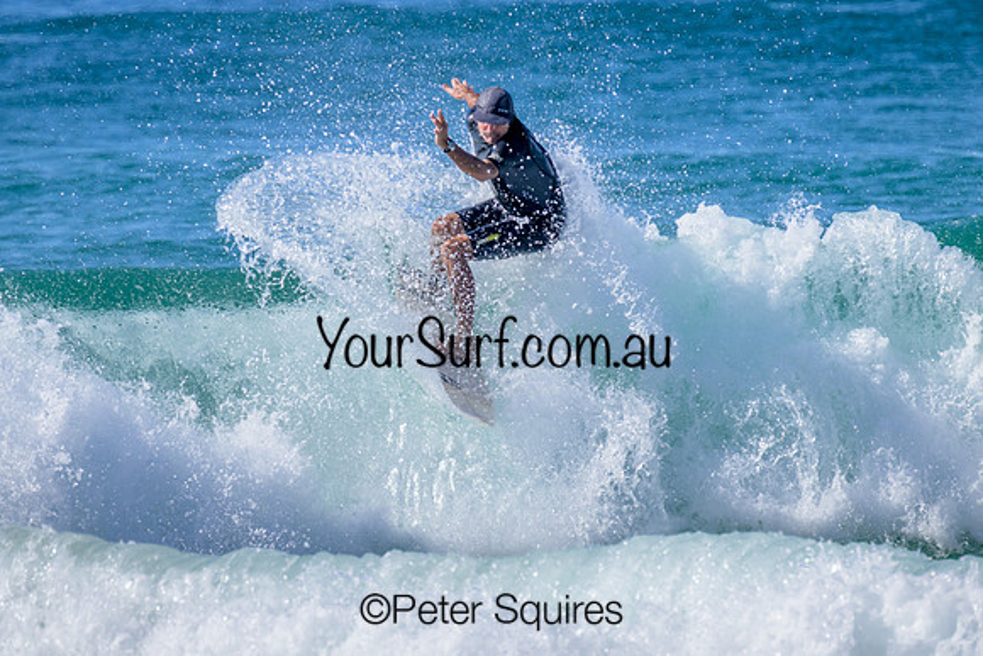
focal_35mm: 1090
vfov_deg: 1.3
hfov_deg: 1.9
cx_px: 487
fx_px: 29770
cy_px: 296
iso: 360
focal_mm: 800
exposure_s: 1/800
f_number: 11
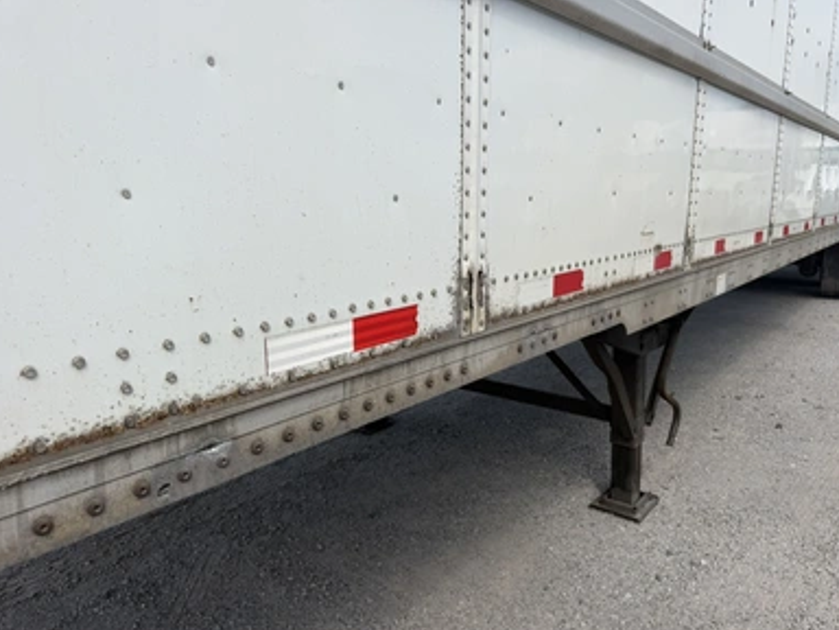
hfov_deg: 69.4
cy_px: 326
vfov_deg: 54.9
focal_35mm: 25
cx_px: 430
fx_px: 606
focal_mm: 6.76
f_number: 1.78
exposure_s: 1/3145
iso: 80
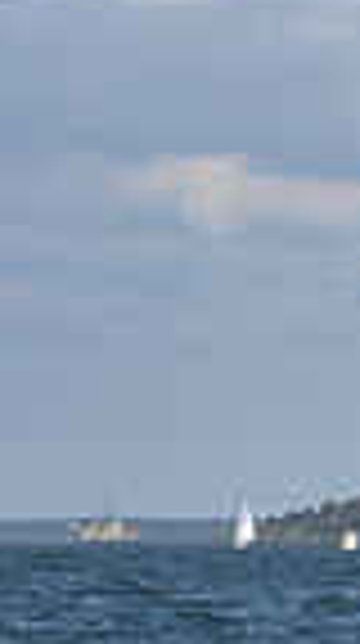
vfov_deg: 5.1
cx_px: 1300
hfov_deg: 2.8
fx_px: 7259
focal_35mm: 426
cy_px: 376
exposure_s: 1/1000
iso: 250
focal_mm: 100
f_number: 6.3
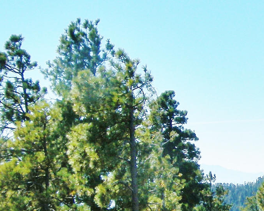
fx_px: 1047
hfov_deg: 13.8
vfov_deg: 11.5
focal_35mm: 134
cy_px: 174
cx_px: 348
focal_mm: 7.5
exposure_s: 1/230
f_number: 6.1
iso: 64
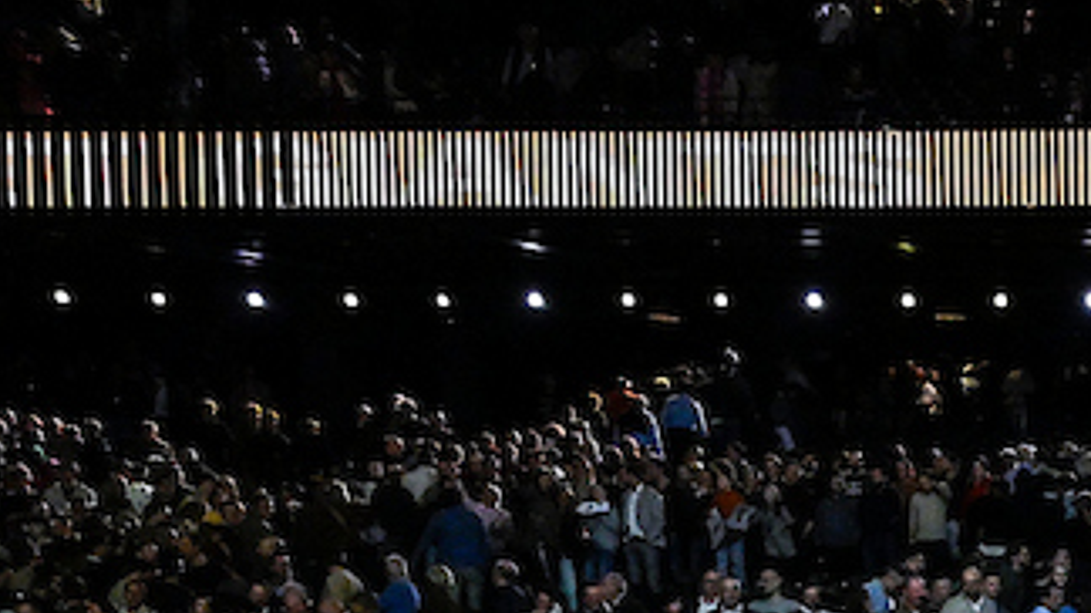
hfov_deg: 19.0
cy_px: 963
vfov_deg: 12.3
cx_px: 1805
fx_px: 2690
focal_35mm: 93
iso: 5000
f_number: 3.5
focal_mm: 24
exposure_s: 1/1000
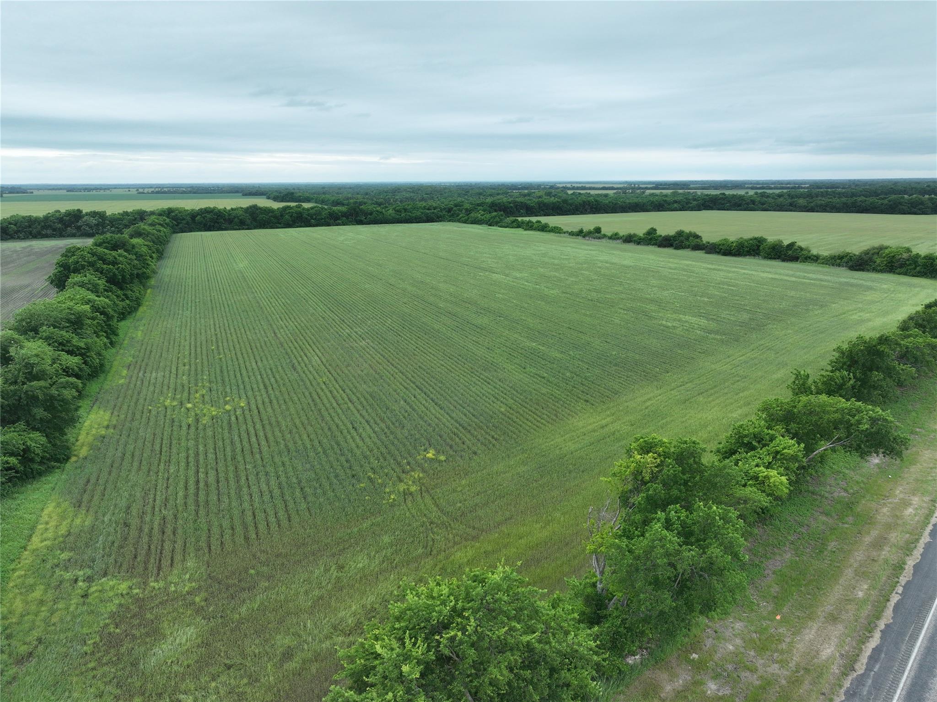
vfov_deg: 56.8
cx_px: 468
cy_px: 351
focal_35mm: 24
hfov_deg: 71.6
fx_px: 649
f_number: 2.8
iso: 200
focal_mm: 12.29
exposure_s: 1/640
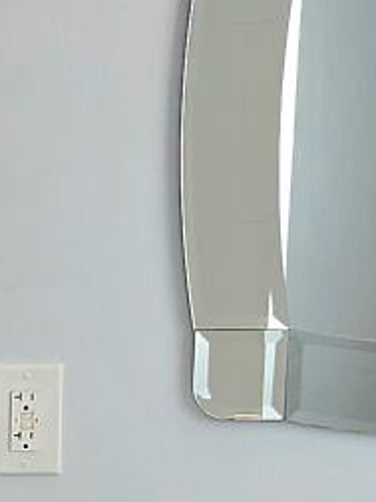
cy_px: 494
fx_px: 1492
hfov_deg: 13.2
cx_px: -255
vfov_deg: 18.6
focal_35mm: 103
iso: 50
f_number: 2.2
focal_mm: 1.7
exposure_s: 1/50.5
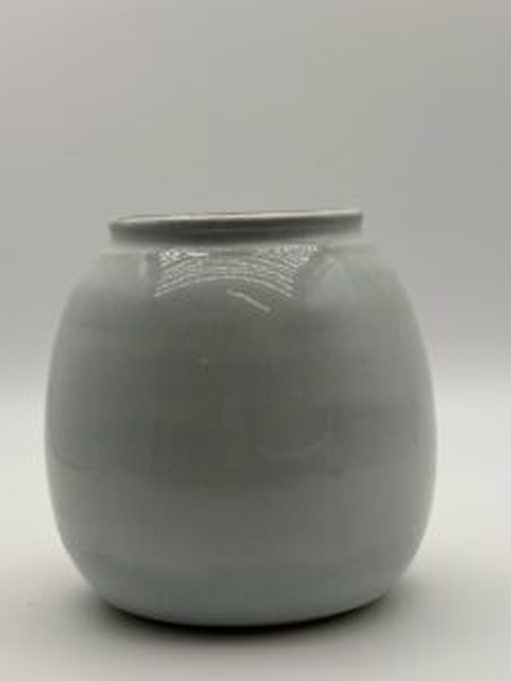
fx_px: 1357
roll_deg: +1.8
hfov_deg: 21.3
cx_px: 240
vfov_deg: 28.1
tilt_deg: -7.1
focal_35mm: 69
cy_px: 373
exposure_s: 1/2075
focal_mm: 5.96
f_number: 1.6
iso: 40
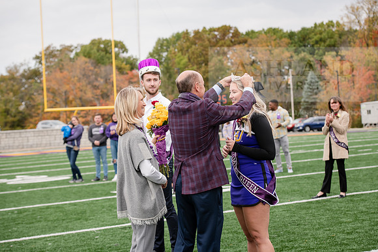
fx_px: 893
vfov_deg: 16.1
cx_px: 189
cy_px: 126
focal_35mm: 85
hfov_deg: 23.9
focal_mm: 85
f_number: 5
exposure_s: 1/640
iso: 320
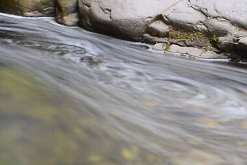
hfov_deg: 18.6
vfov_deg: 12.7
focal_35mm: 101
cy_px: -101
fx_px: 693
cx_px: -83
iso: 100
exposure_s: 10
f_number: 22
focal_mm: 16
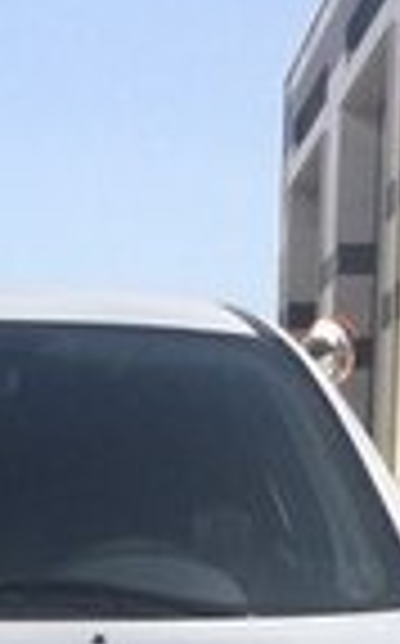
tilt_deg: -10.6
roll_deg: -1.1
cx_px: -31
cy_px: 1070
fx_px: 2484
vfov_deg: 13.5
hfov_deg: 9.1
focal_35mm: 142
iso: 32
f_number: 2.2
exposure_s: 1/1786
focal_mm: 4.15
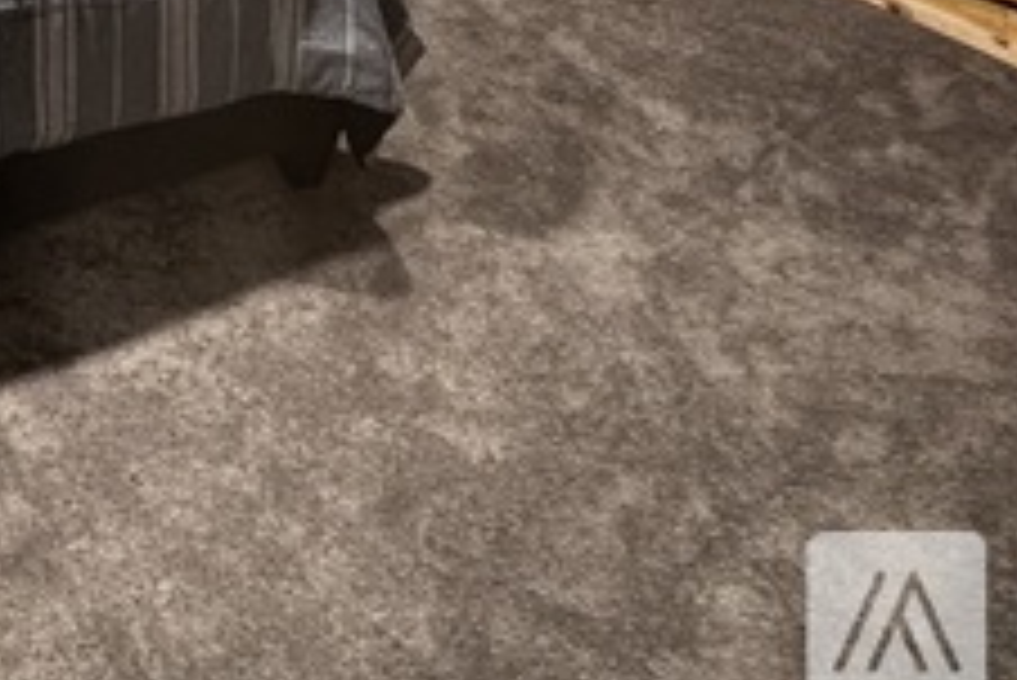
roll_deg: +1.2
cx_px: 34
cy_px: -414
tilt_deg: -9.0
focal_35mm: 43
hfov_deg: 40.6
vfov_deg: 23.2
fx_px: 1215
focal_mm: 2.22
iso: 500
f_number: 2.2
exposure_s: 1/60
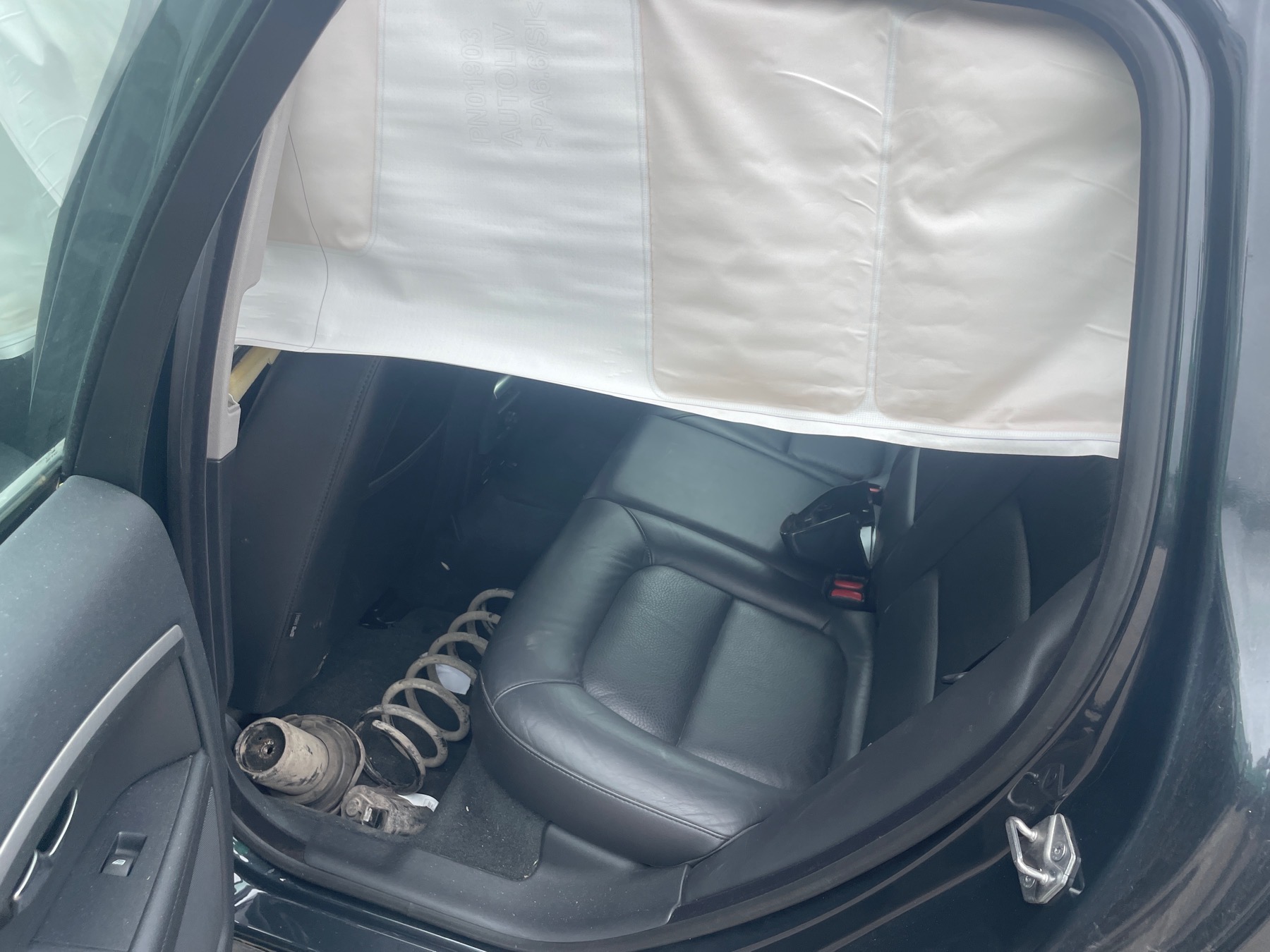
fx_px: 954
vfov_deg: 53.1
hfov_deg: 67.3
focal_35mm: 26
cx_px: 635
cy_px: 476
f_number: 1.6
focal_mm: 4.2
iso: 32
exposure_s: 1/895
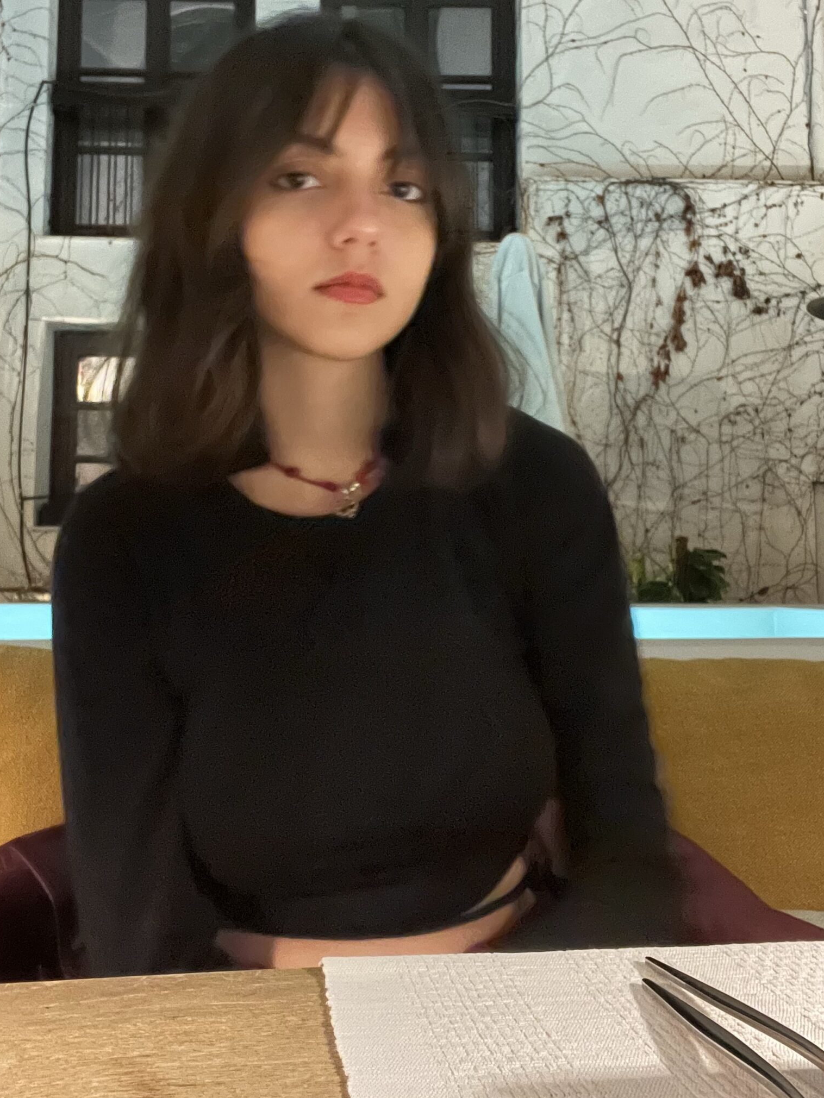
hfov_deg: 37.7
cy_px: 452
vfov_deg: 48.7
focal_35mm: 38
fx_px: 1206
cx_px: 368
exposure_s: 1/11
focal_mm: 2.71
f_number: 2.2
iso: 800
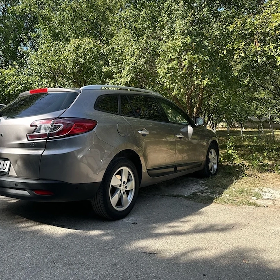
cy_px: 97
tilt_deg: +5.8
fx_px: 275
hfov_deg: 54.0
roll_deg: -0.9
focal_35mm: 30
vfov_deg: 53.2
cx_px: 132
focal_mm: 6.86
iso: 80
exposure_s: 1/1241
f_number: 1.78
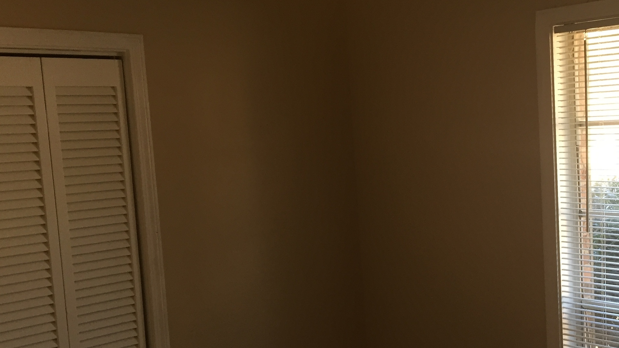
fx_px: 788
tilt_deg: -8.6
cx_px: 411
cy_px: 240
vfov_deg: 24.8
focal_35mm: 48
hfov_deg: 42.3
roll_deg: +3.2
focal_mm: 4.15
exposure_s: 1/30
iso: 32
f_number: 2.2
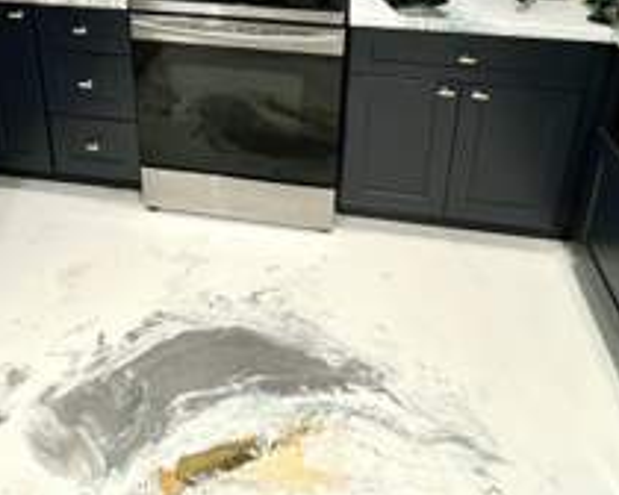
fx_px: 531
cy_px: -28
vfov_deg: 41.5
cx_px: 256
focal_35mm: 29
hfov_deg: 60.1
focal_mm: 1.57
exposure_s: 1/60
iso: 500
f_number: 1.8
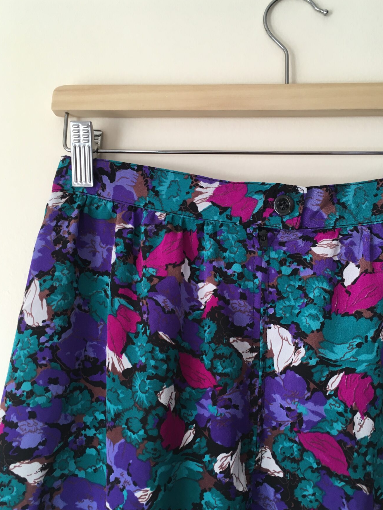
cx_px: 212
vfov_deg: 53.9
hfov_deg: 41.7
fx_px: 502
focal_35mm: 34
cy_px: 272
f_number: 2.2
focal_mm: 4.15
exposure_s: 1/30
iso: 25
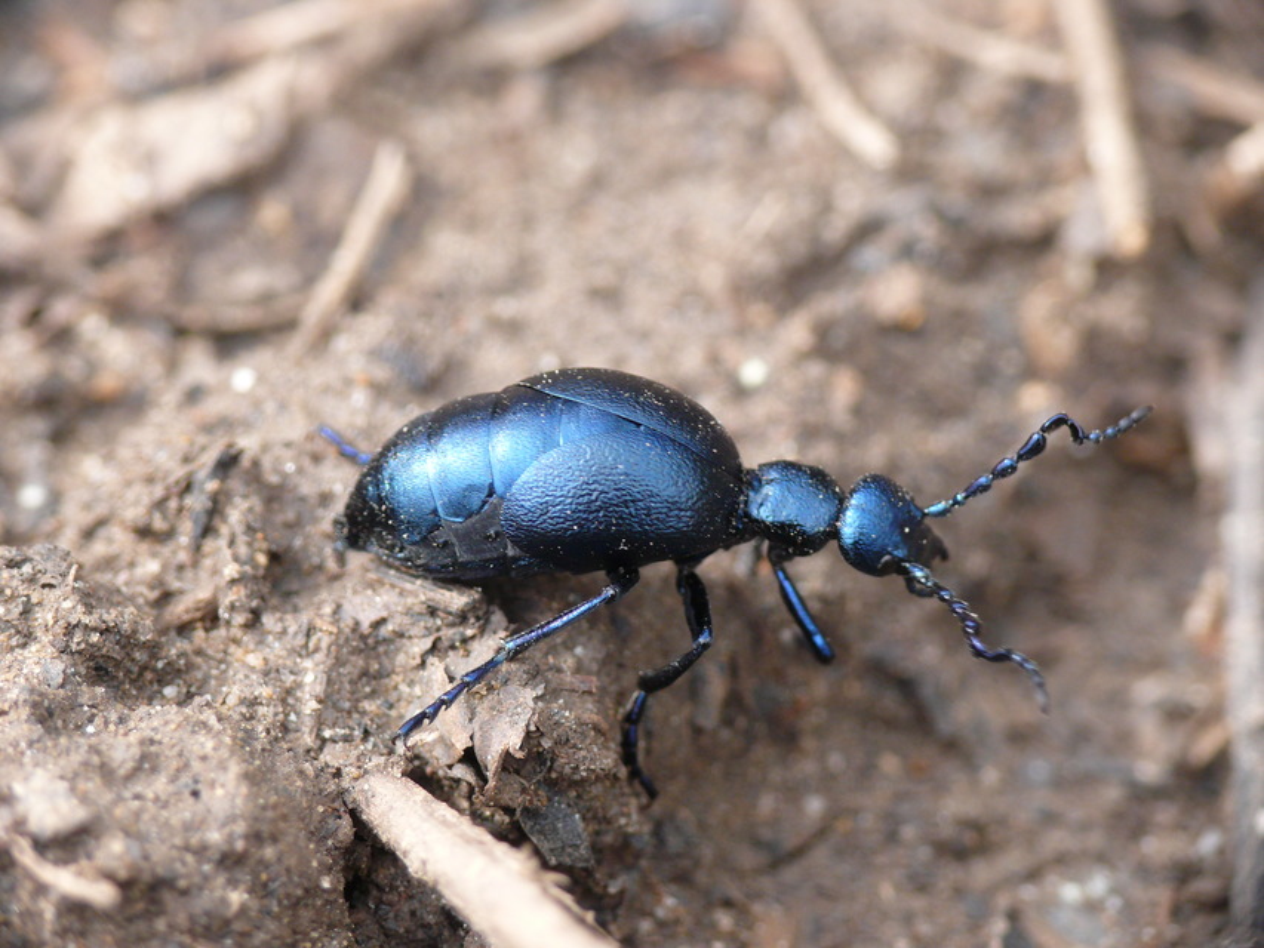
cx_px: 632
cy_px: 474
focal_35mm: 150
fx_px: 5478
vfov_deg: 9.9
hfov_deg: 13.2
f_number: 4
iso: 200
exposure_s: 1/125
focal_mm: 31.6
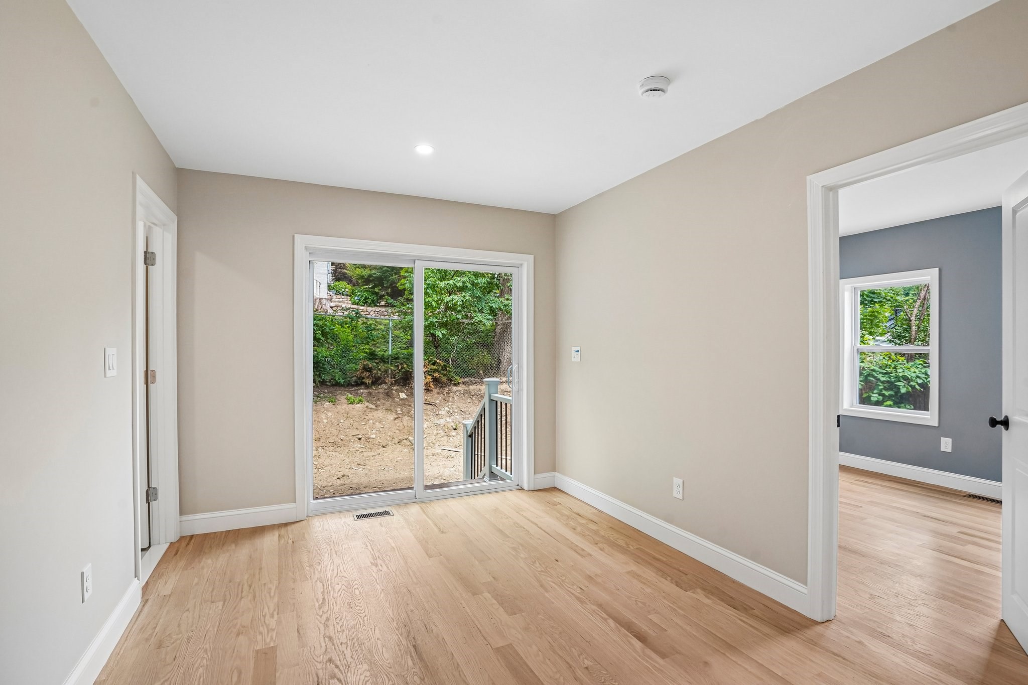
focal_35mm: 16
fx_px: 457
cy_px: 342
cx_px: 514
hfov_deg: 96.7
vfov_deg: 73.7
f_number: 8
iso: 320
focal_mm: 16
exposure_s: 1/30
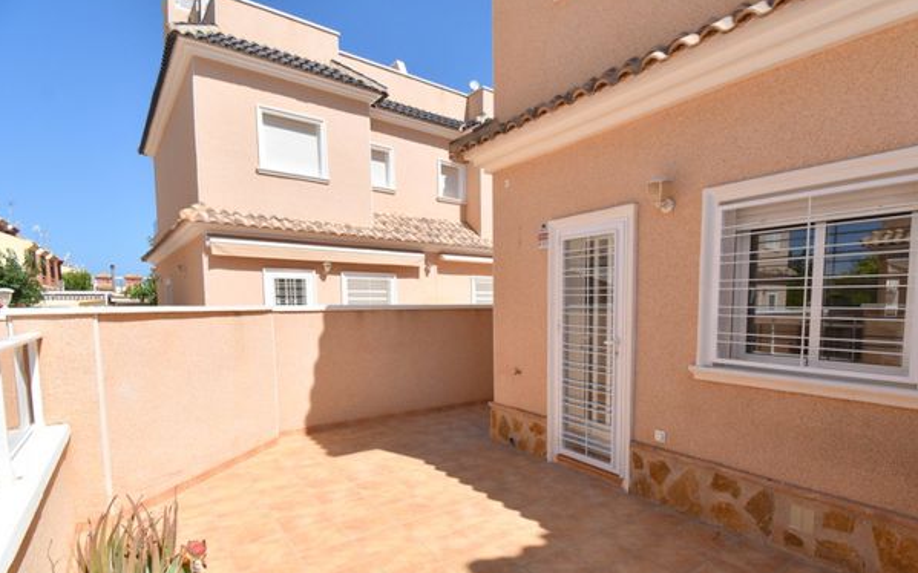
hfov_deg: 90.4
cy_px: 345
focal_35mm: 18
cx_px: 529
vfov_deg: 64.3
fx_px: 450
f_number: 9
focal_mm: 10
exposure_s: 1/320
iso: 100
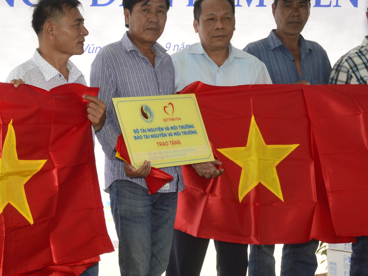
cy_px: 170
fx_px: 903
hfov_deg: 21.8
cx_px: -40
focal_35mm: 85
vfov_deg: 17.3
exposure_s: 1/200
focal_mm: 22
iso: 400
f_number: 10
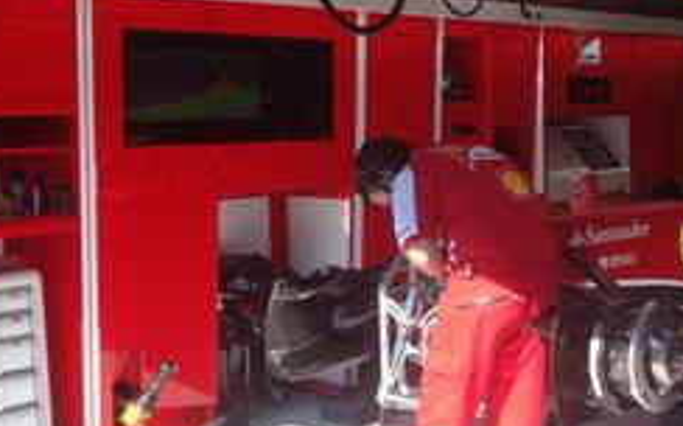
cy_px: 237
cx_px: 557
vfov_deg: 20.0
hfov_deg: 30.7
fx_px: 1209
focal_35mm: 65
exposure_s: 1/438
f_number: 2.4
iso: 50
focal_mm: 4.28
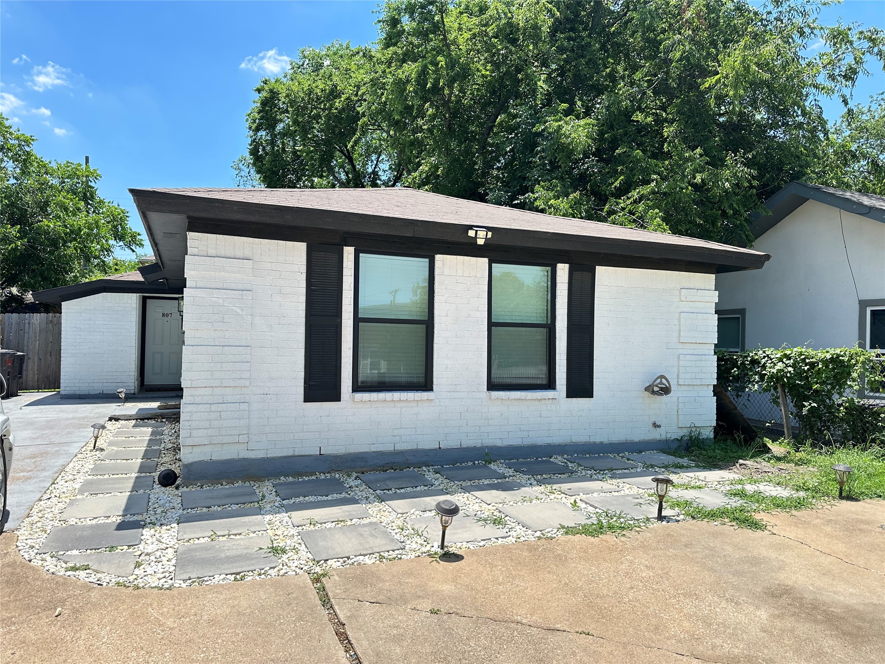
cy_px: 332
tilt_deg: +0.7
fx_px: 614
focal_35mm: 24
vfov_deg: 56.8
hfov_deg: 71.6
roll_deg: -1.4
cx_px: 442
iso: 80
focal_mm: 6.86
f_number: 1.78
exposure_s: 1/1613
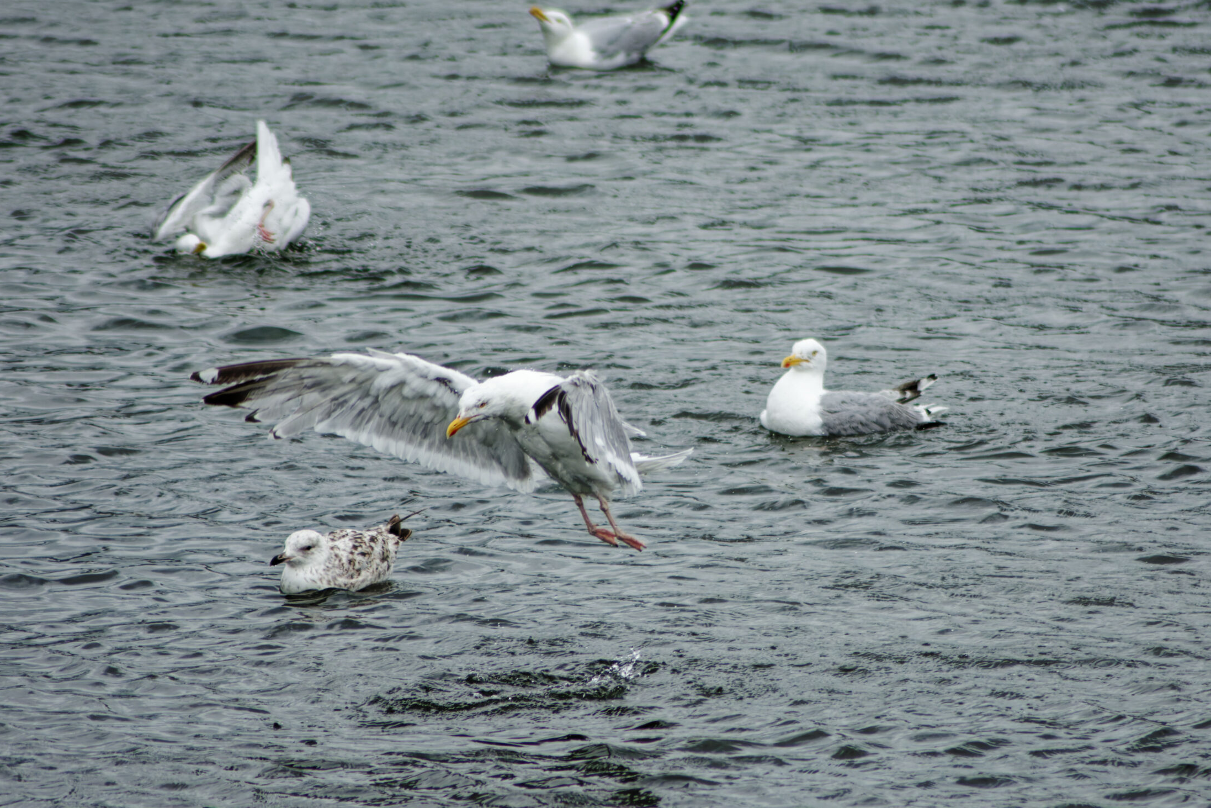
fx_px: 17660
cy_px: 421
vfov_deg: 2.6
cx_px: 699
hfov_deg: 3.9
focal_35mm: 525
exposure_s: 1/3200
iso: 800
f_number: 7.1
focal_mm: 300
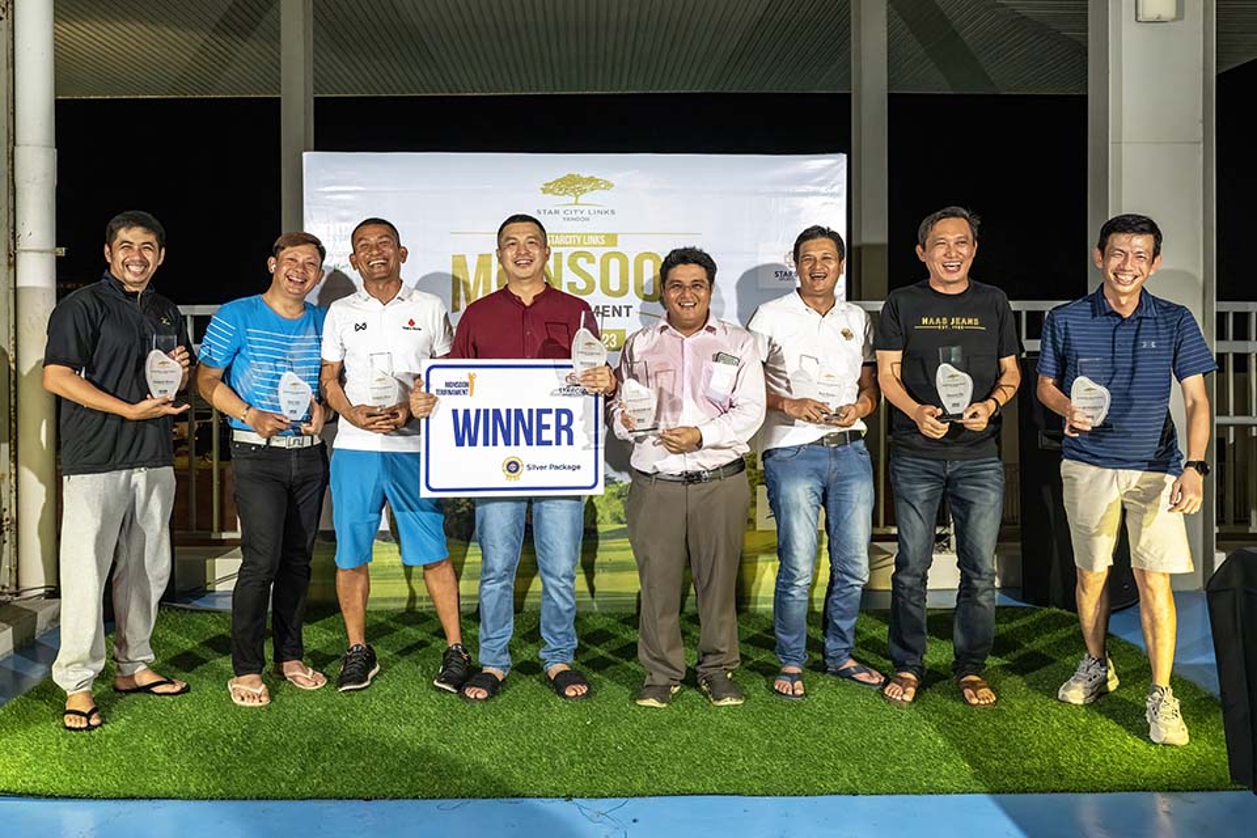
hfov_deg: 68.4
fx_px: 925
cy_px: 419
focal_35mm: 26
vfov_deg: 48.7
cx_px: 628
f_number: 5
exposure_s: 1/200
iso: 2000
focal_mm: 26.5
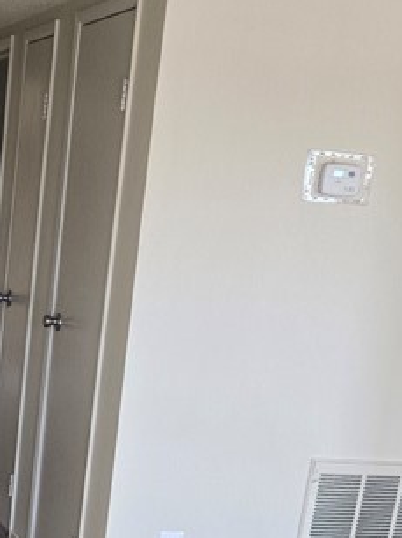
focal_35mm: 77
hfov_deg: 18.6
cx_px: -2
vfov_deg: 23.3
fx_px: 1194
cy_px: 640
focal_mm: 5.4
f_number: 1.8
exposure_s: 1/180
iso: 200
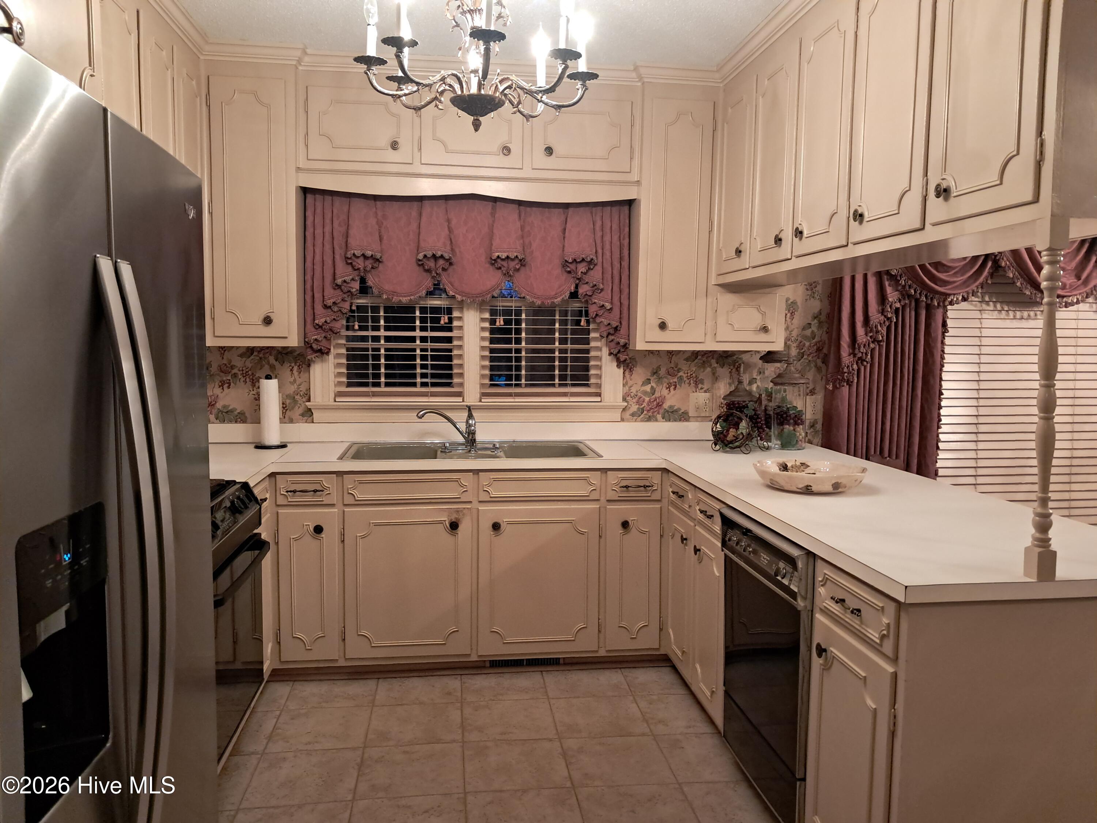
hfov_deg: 65.3
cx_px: 548
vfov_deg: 51.4
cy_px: 412
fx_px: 856
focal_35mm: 27
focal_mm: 4
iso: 640
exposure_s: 1/33
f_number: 1.8
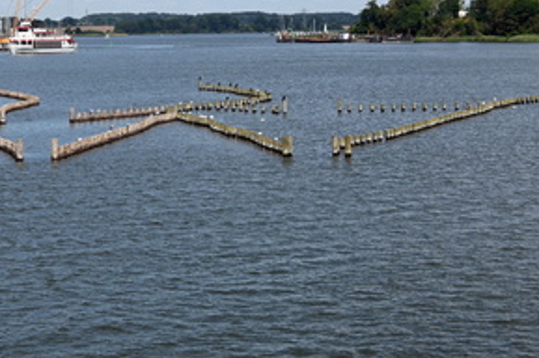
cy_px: 145
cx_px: 207
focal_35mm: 104
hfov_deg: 19.6
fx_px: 1555
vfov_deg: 13.1
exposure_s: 1/400
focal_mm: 50
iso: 100
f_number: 7.1
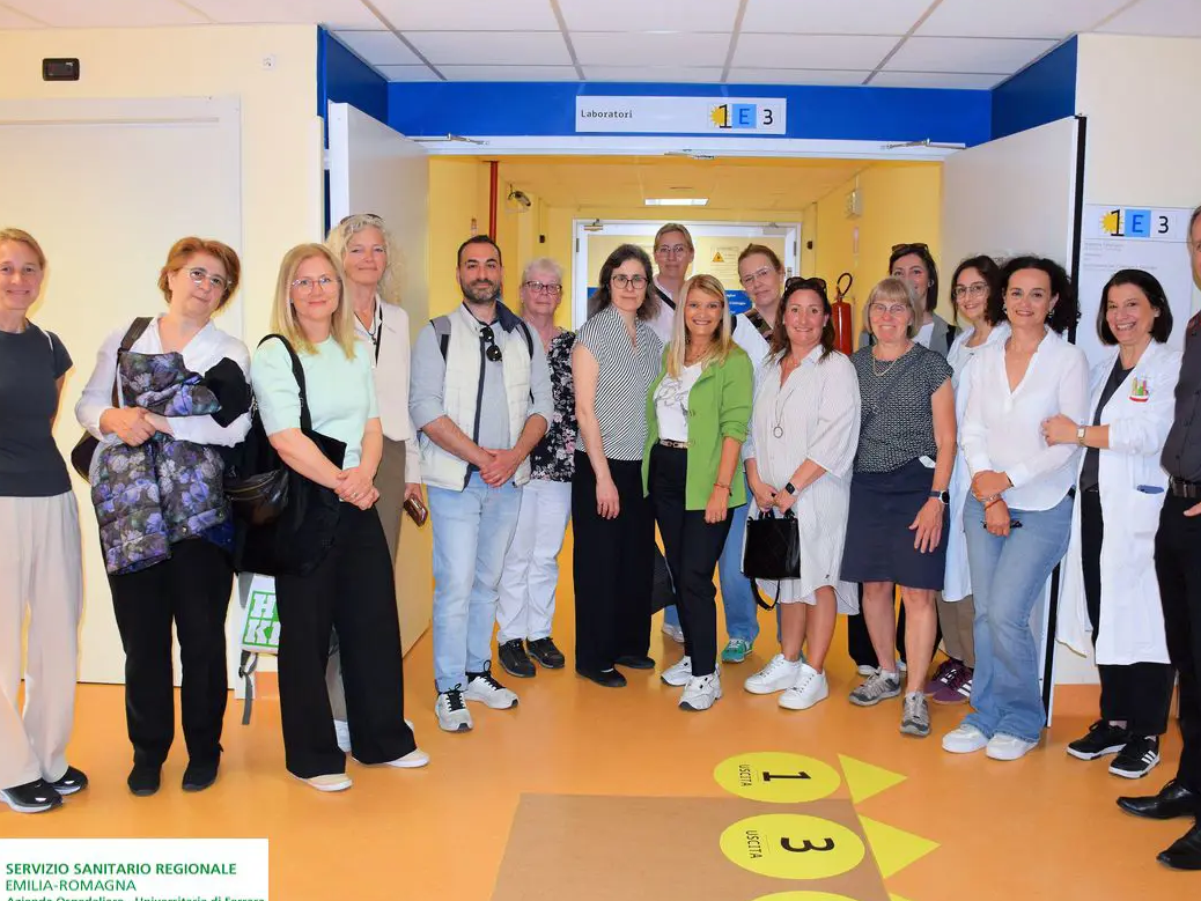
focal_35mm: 32
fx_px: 1110
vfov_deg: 44.2
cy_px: 459
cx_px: 636
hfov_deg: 56.8
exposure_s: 1/80
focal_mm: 18
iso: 800
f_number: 4.5
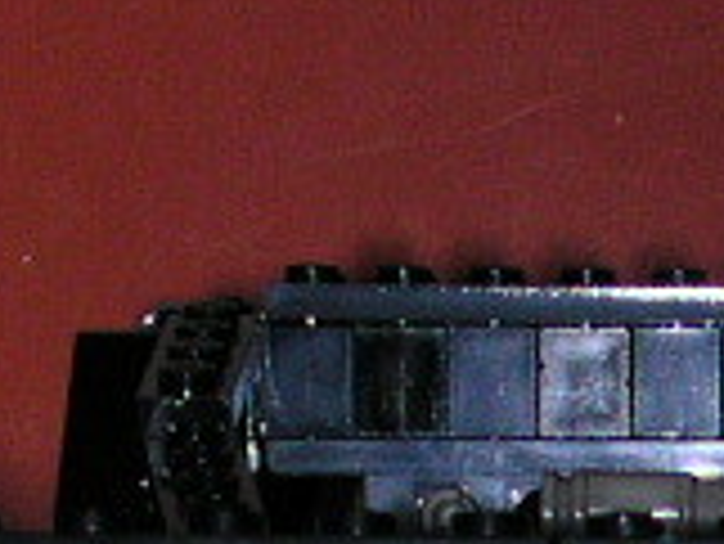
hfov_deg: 7.1
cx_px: 976
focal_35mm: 274
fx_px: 5735
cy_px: 1092
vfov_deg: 5.3
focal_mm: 6.6
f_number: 4.8
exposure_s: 1/60
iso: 100
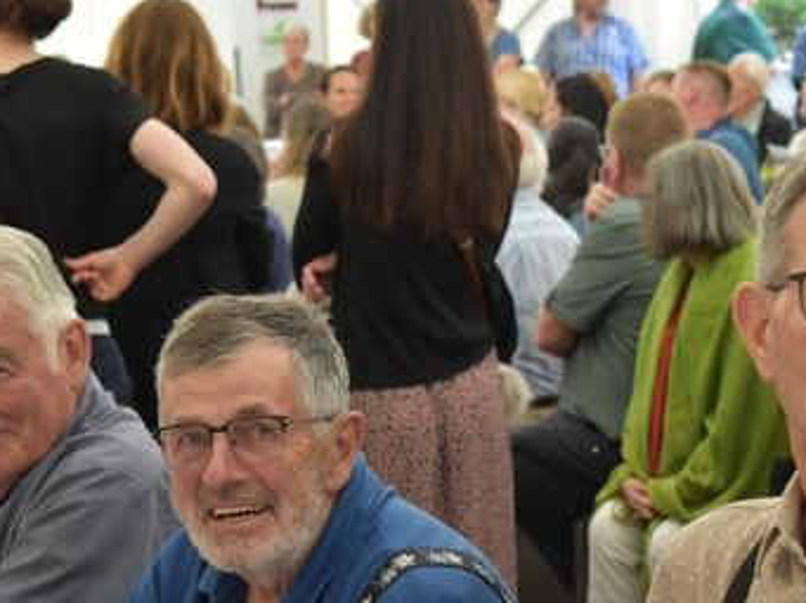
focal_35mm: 126
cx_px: 402
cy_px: 367
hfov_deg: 15.7
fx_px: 2925
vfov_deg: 11.8
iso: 1250
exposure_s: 1/60
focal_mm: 55
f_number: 5.6
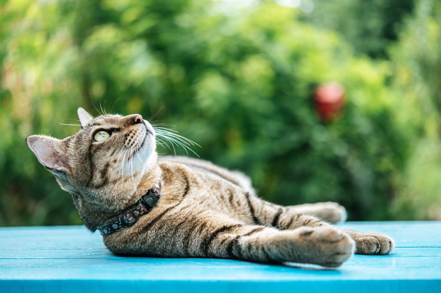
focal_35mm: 60
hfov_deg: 33.4
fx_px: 735
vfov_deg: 22.6
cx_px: 220
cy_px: 146
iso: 100
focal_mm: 60
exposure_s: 1/250
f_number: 3.2
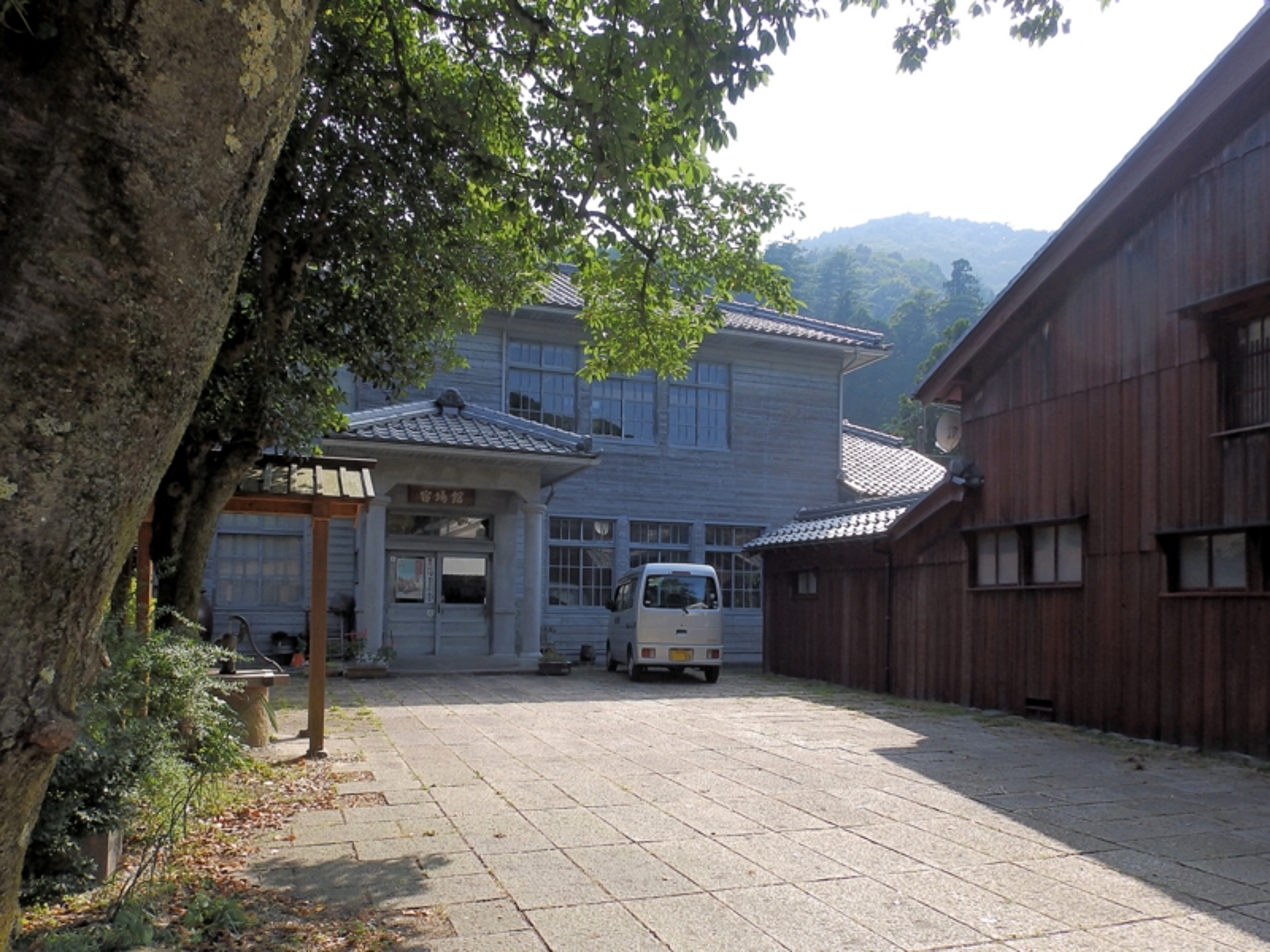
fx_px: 807
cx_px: 635
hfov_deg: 76.4
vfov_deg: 61.1
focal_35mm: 22
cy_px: 476
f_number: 4.5
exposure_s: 1/250
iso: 80
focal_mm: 4
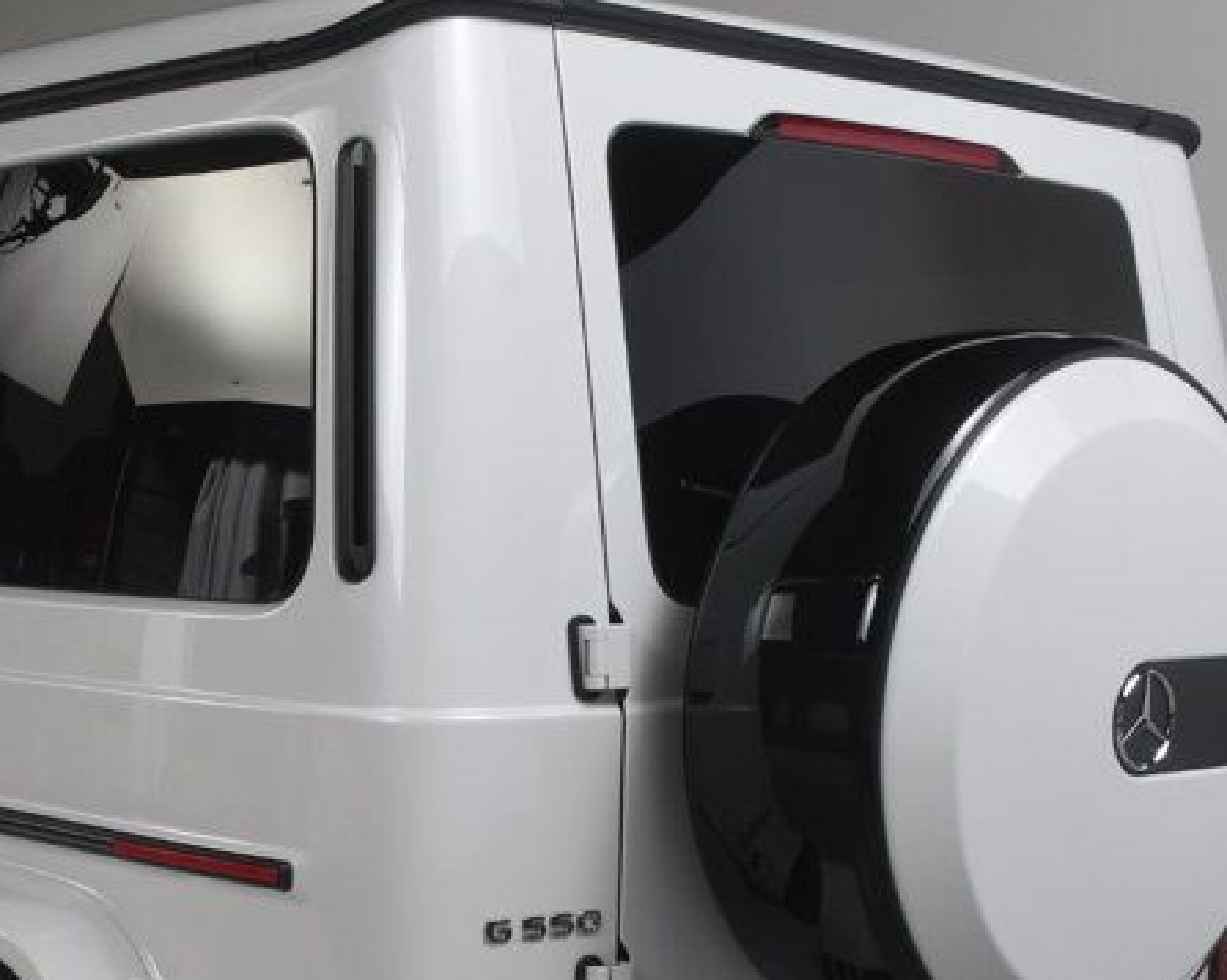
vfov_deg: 21.3
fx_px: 2577
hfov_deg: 26.4
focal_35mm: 71
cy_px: 747
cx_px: 305
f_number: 13
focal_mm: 22
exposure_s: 1/160
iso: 100
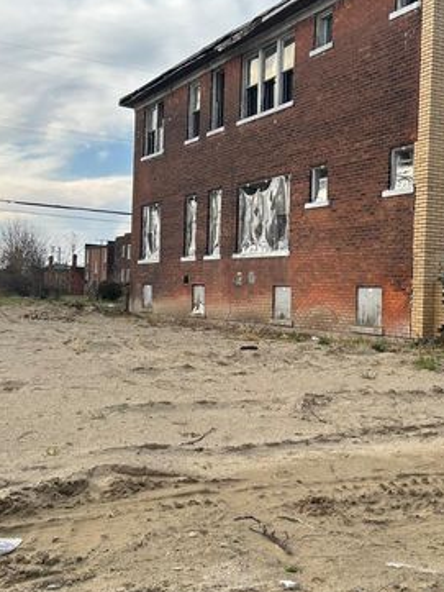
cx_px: 352
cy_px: 294
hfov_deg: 29.6
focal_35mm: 48
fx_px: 820
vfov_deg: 39.6
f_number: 1.5
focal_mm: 5.7
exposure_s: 1/2353
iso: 50
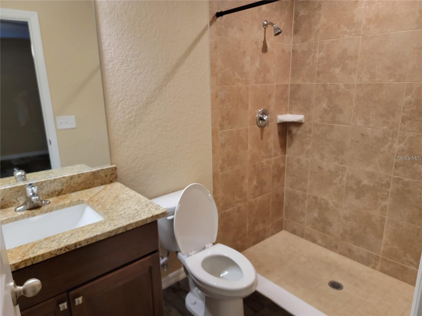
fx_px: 293
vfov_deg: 56.8
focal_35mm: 24
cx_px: 211
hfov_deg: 71.6
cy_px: 158
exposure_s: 1/120
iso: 320
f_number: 1.8
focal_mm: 6.7
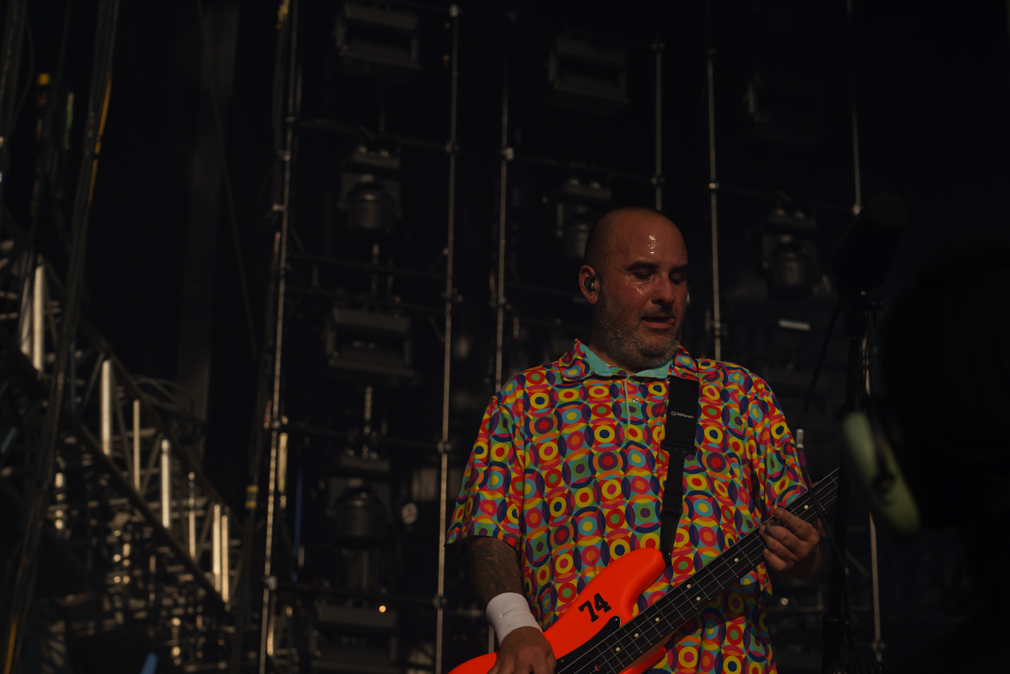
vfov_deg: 13.0
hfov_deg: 19.5
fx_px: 2946
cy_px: 337
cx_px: 505
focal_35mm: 105
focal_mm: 105
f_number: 8
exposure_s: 1/1000
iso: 100
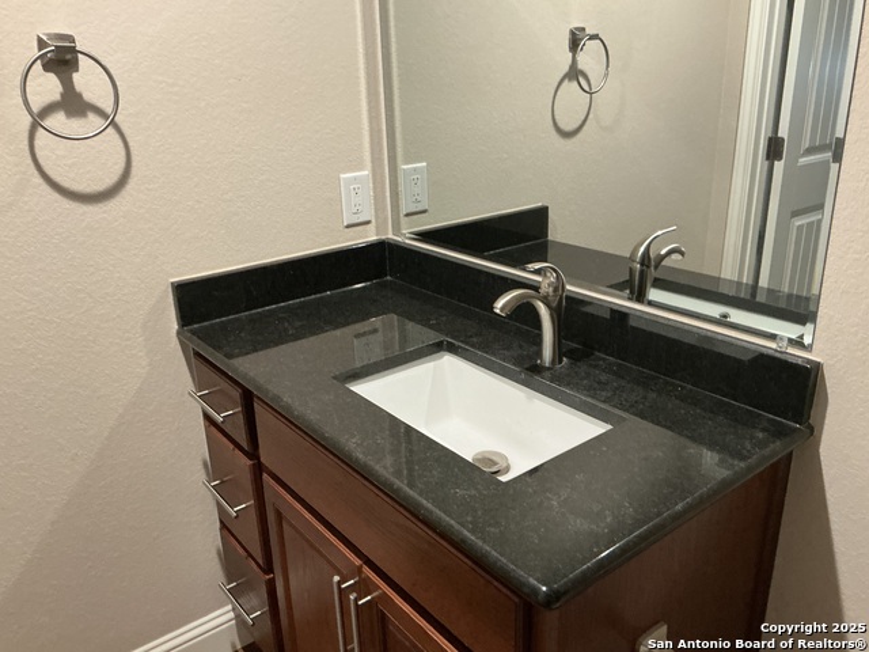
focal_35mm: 29
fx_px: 728
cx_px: 434
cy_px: 326
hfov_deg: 61.7
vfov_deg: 48.2
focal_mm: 3
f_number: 1.8
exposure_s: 1/40
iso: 200
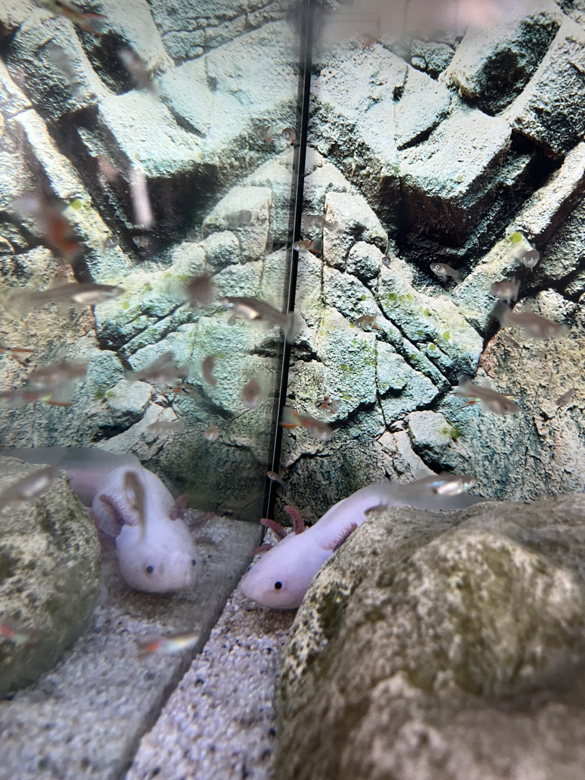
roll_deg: -4.7
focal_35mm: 26
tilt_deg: -13.4
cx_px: 292
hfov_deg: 53.1
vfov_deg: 67.3
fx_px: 586
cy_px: 390
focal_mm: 5.1
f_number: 1.6
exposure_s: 1/60
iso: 125
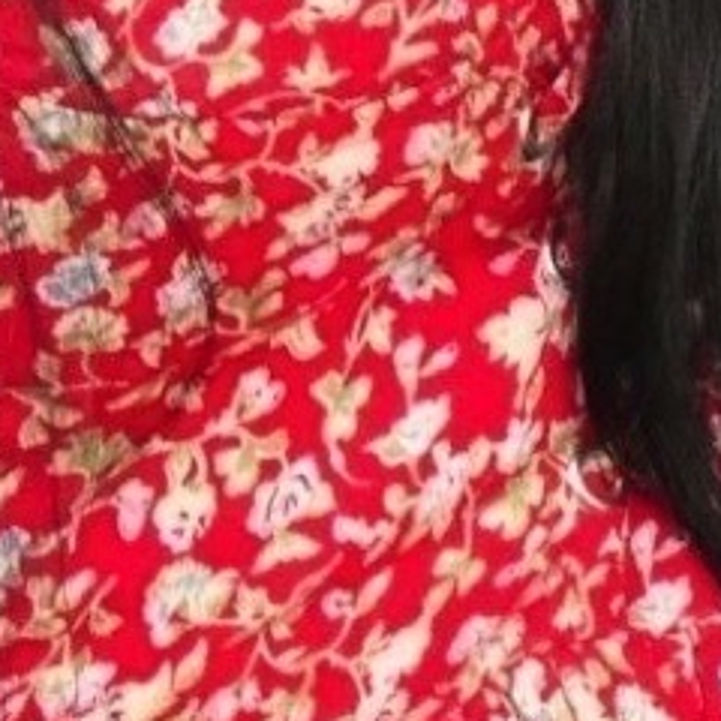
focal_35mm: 615
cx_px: -306
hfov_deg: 2.8
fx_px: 14492
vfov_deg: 2.8
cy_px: -703
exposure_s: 1/125
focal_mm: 70
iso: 3200
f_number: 6.3
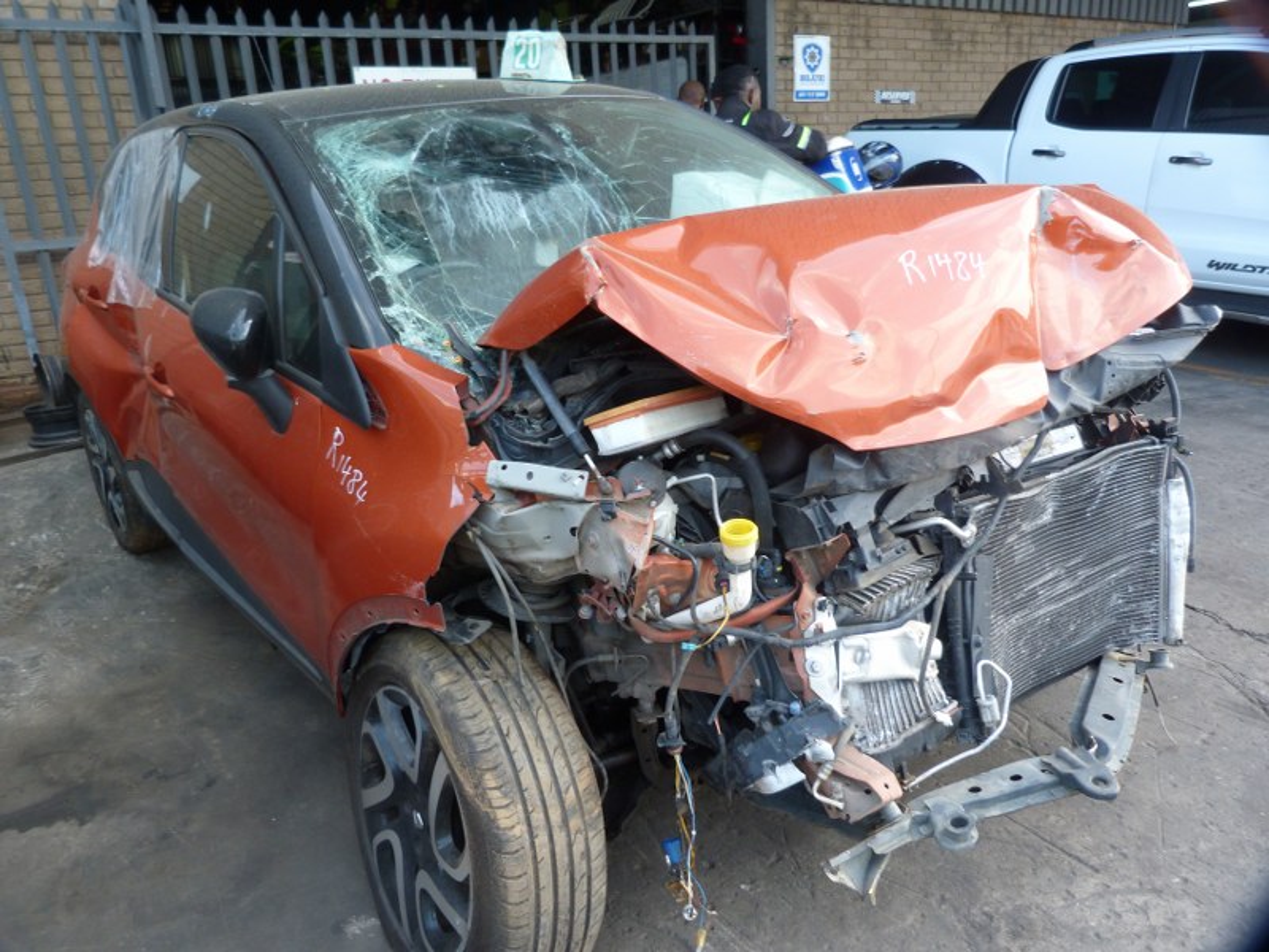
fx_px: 916
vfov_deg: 54.9
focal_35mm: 25
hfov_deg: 69.4
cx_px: 634
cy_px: 476
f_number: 2.8
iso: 100
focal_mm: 4.5
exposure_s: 1/60
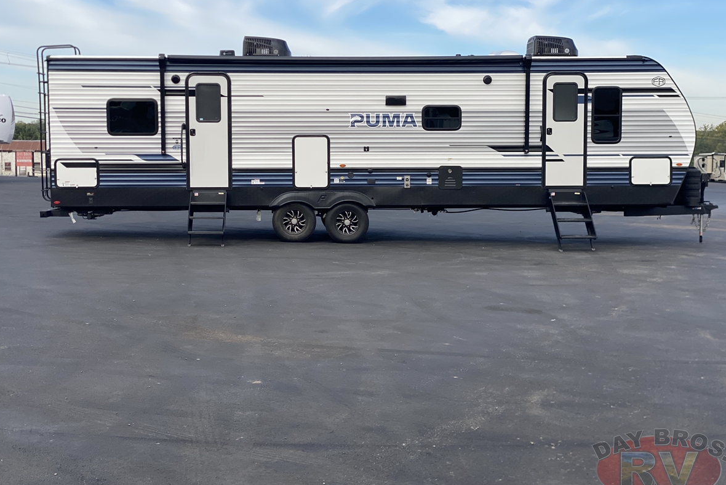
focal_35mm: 55
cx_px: 360
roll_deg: -1.1
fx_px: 1109
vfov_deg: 24.6
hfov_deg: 36.2
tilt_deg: -4.6
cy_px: 231
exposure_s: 1/1142
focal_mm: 6
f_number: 2
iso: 20
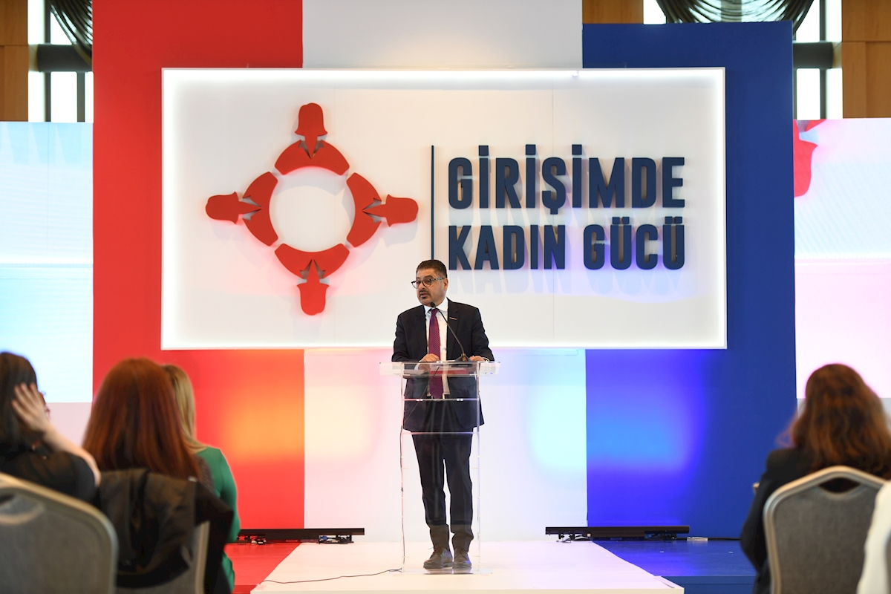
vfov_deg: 14.4
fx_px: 2351
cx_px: 446
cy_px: 297
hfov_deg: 21.5
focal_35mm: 95
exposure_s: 1/160
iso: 800
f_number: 3.2
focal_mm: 95
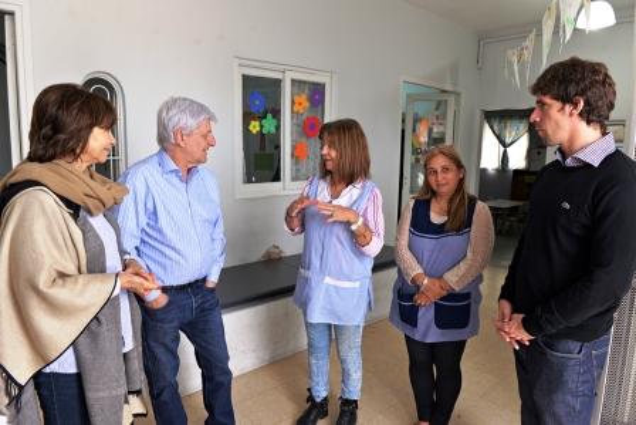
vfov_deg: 53.2
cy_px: 212
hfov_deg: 73.7
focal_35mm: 24
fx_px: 424
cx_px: 318
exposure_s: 1/160
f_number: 6.3
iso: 800
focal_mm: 24
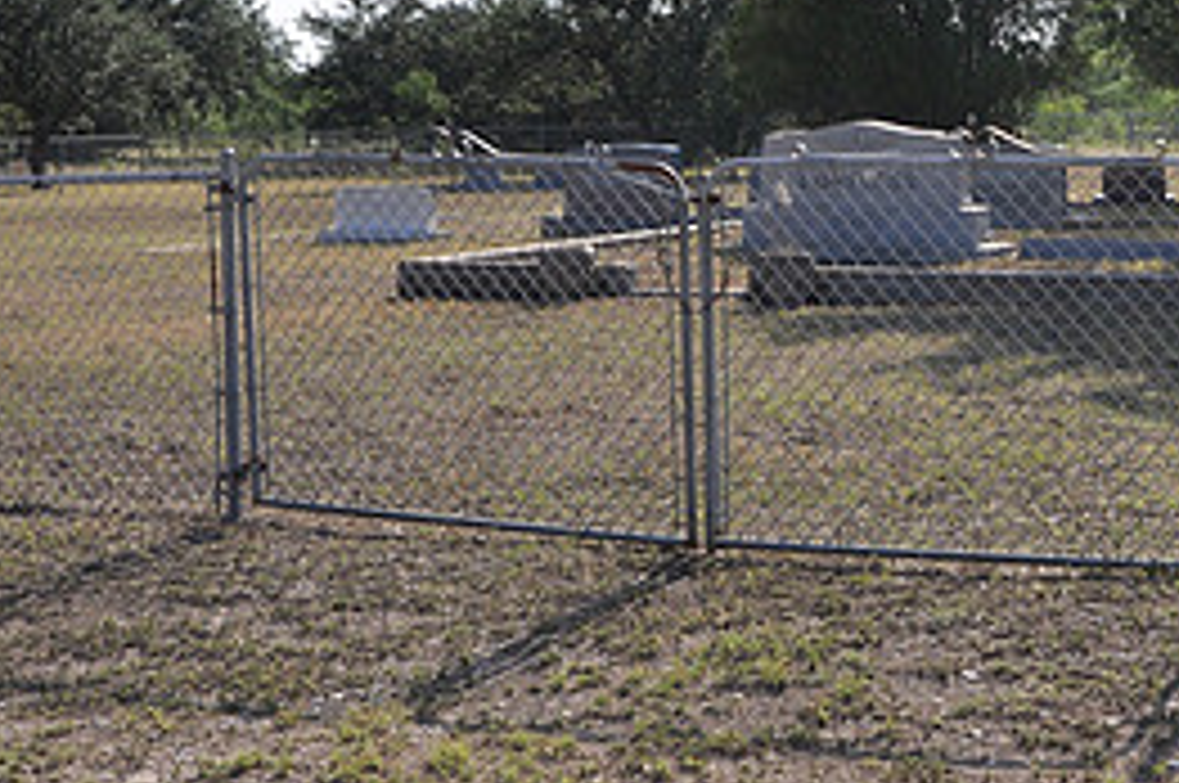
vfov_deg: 16.3
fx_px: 2718
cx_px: 1004
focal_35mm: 83
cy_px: 187
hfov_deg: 24.0
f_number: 10
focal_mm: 25
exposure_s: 1/200
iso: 200
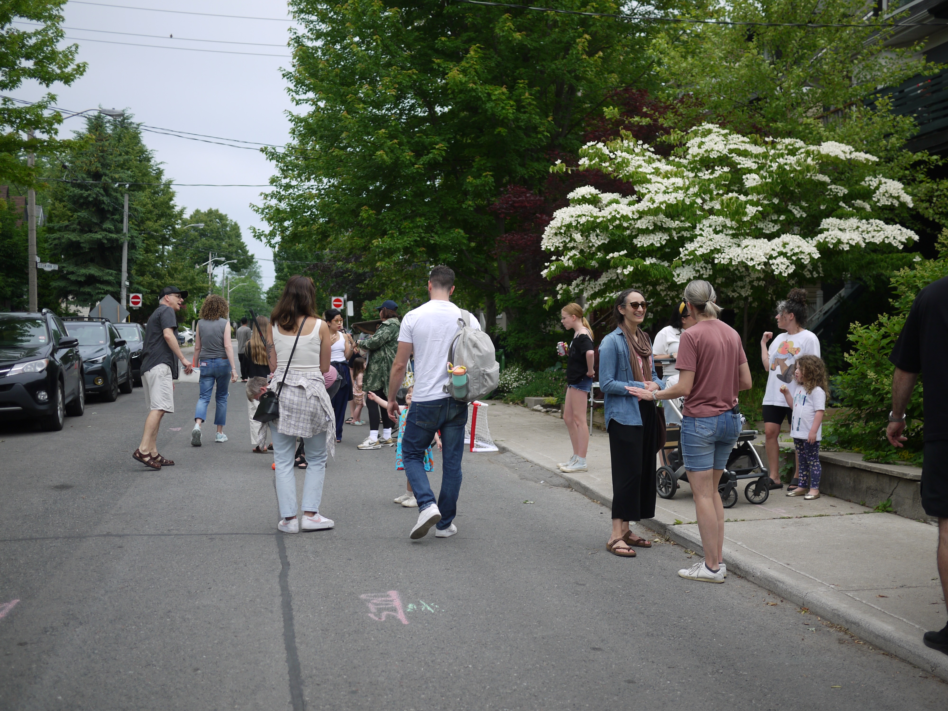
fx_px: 1095
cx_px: 474
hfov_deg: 46.8
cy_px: 356
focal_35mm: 40
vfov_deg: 36.0
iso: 100
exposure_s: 1/1000
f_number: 1.8
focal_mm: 20
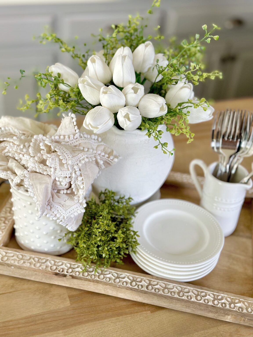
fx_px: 468
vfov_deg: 39.7
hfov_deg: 30.3
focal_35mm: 48
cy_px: 168
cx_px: 126
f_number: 1.78
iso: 125
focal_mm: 6.86
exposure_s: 1/63
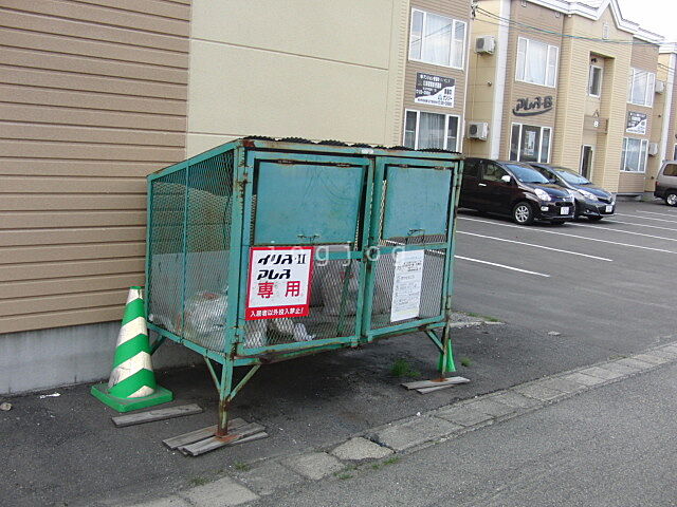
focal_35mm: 37
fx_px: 724
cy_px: 254
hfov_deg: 50.1
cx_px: 338
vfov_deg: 38.7
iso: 100
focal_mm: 6.42
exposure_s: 1/200
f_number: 3.6
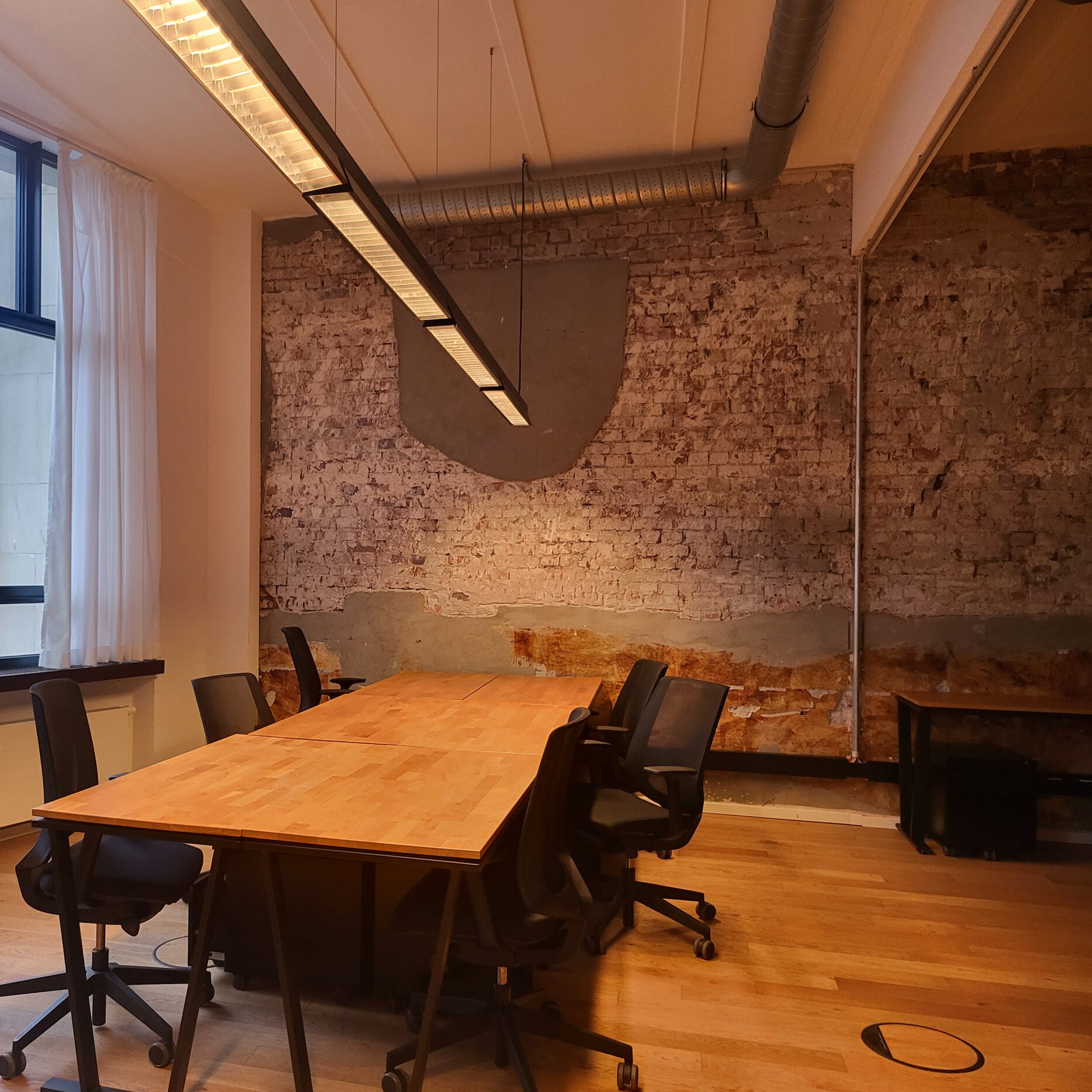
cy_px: 554
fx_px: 1035
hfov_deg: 54.3
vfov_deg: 55.6
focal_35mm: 29
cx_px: 346
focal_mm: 5
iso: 250
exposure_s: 1/100
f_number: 1.8
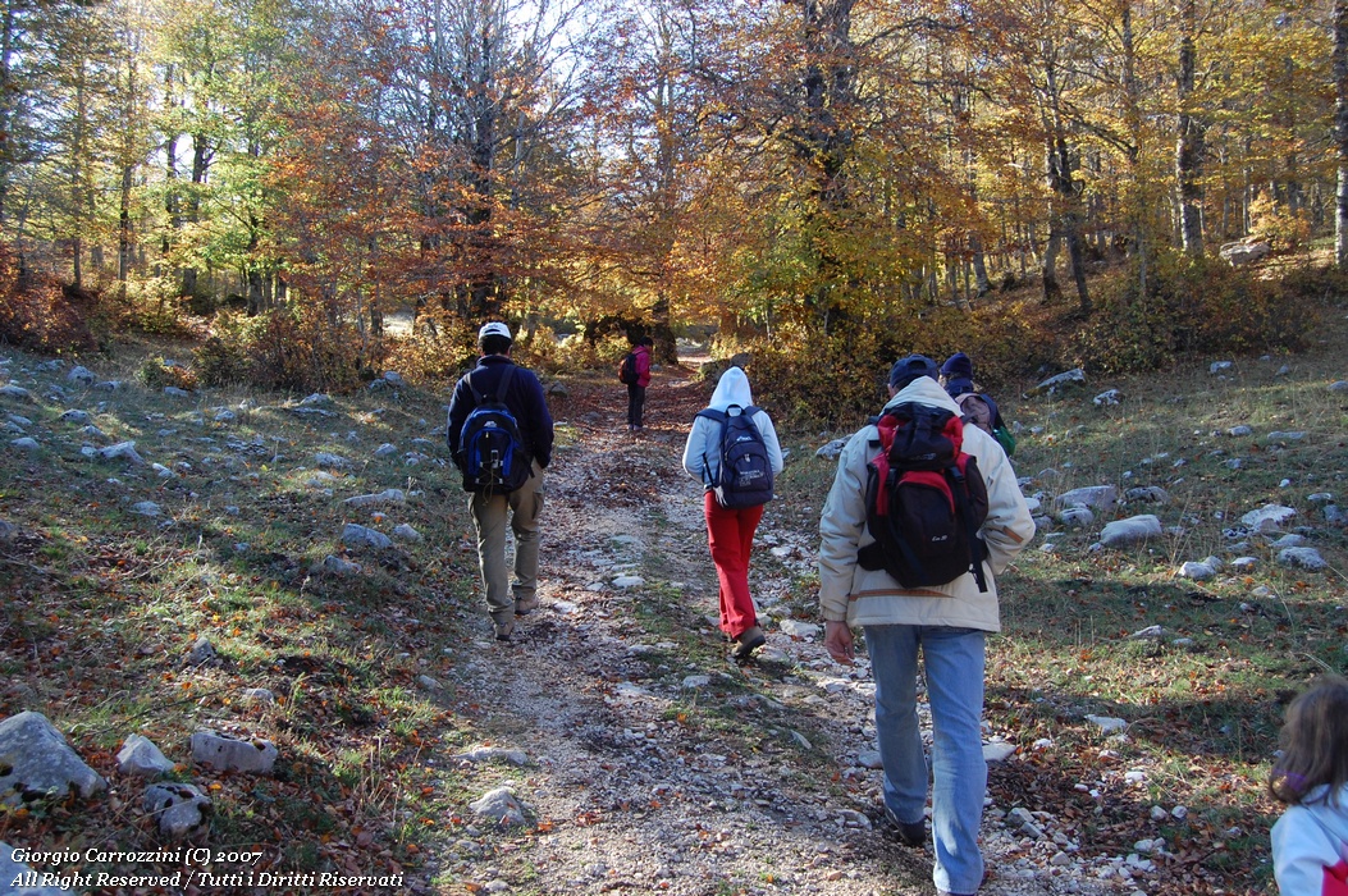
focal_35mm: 33
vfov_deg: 39.9
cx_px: 674
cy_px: 448
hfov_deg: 57.3
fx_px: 1234
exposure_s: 1/125
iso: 400
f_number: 5.6
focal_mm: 22
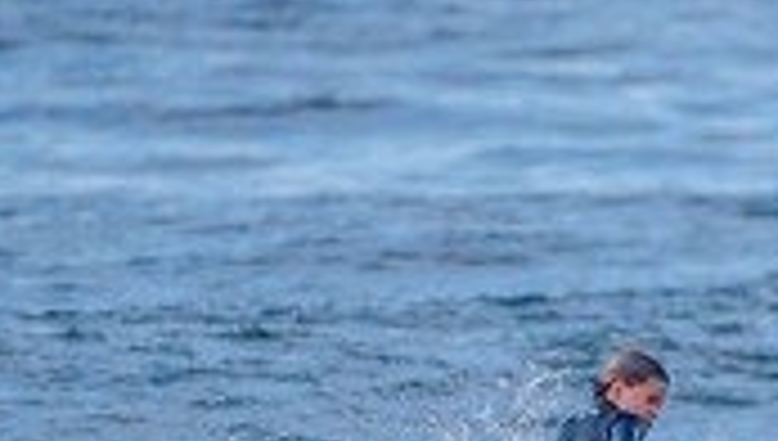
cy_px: 660
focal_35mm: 2148
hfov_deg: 1.0
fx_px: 44388
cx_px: 596
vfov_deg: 0.6
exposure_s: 1/1250
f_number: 5.6
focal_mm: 500
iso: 320
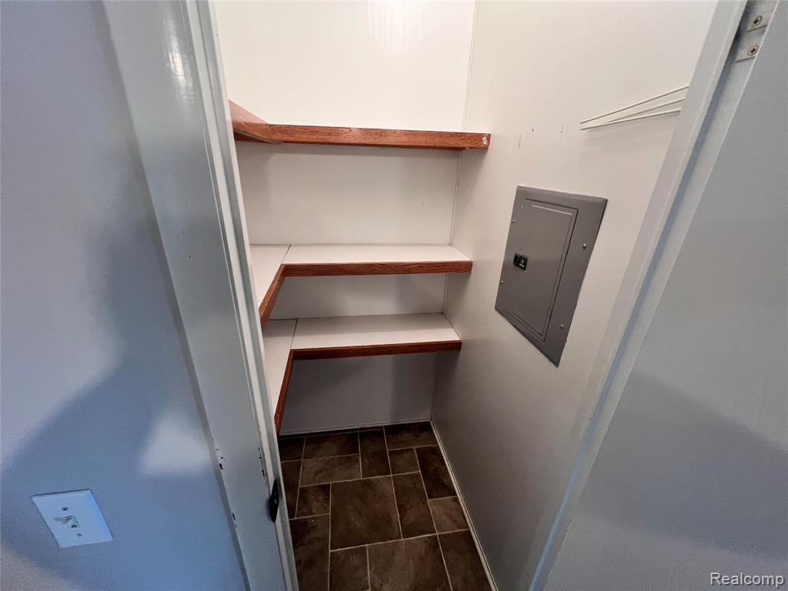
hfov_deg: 106.2
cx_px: 394
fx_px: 296
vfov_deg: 89.9
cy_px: 296
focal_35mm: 13
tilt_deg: -24.5
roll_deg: -2.3
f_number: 1.8
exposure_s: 1/60
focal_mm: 1.57
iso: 200
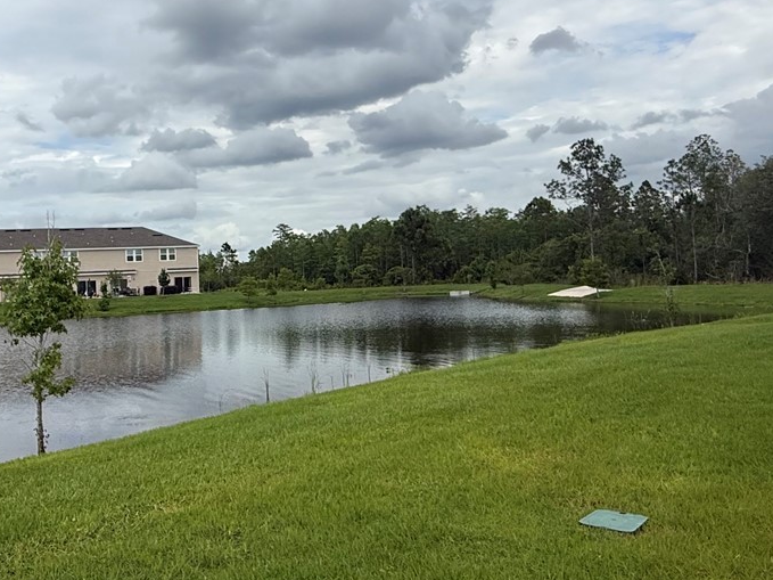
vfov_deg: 42.8
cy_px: 238
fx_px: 737
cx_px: 203
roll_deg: +1.3
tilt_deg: +2.8
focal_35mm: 33
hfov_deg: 53.1
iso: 50
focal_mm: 2.22
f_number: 2.2
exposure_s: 1/2237
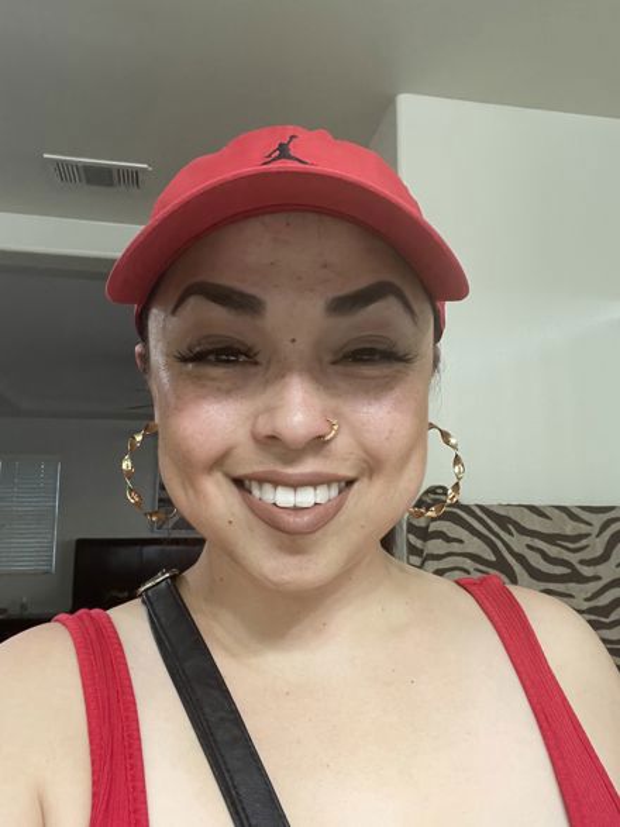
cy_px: 414
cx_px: 310
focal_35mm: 30
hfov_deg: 46.8
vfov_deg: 60.0
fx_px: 717
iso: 400
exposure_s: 1/40
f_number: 2.2
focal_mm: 2.71
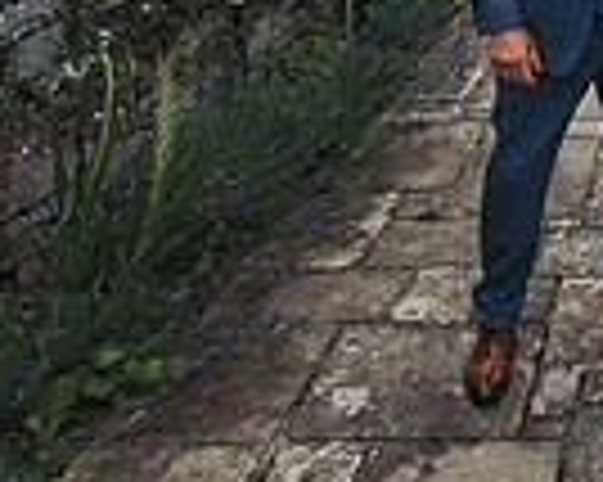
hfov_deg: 26.9
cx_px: 752
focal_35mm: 61
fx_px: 1088
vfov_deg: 23.3
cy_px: -61
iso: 320
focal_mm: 10
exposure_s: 1/550
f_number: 4
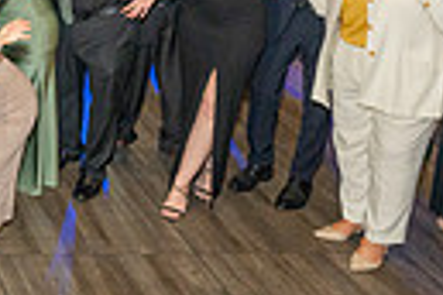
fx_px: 775
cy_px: -125
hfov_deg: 24.3
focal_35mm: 63
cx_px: -237
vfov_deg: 19.3
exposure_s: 1/200
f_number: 2.8
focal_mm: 14
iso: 1250
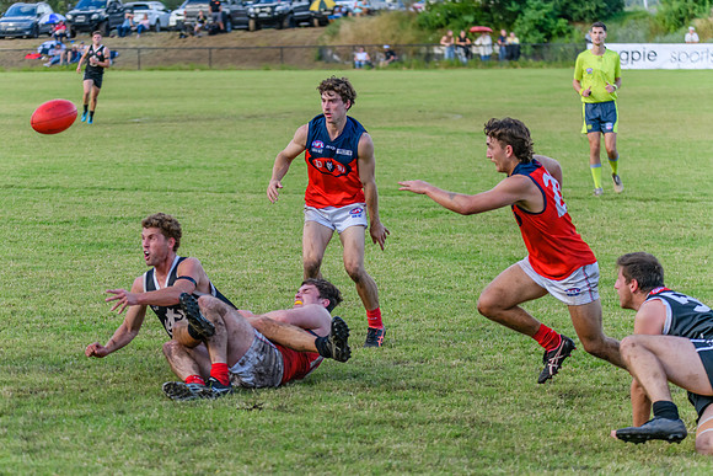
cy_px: 260
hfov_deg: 12.2
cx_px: 318
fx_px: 3323
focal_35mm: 168
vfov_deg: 8.2
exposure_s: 1/2000
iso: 1800
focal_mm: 150
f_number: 5
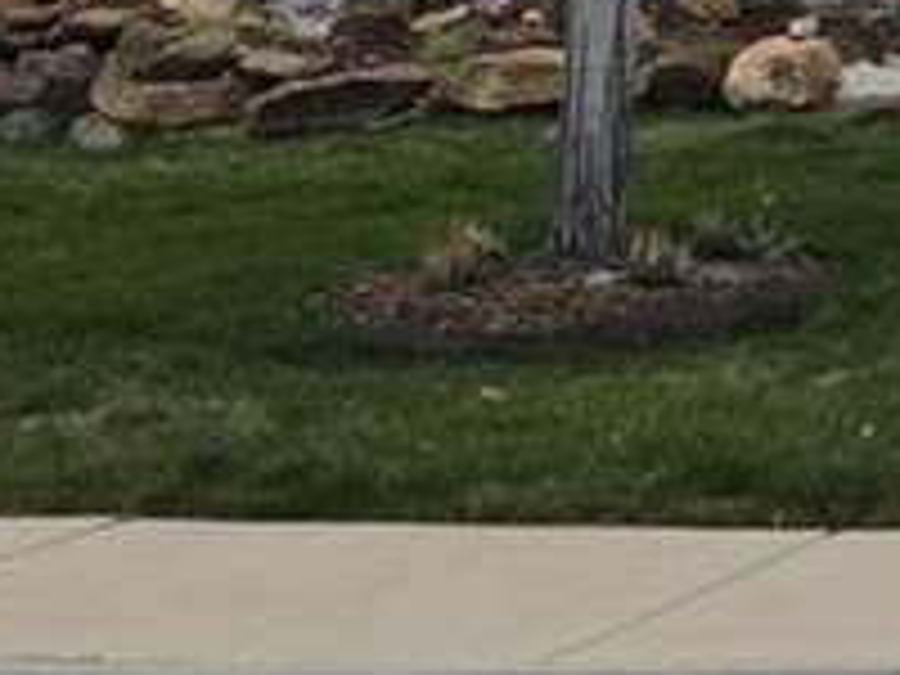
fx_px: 5148
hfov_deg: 8.4
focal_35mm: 198
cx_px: 2678
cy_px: -680
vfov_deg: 7.2
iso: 80
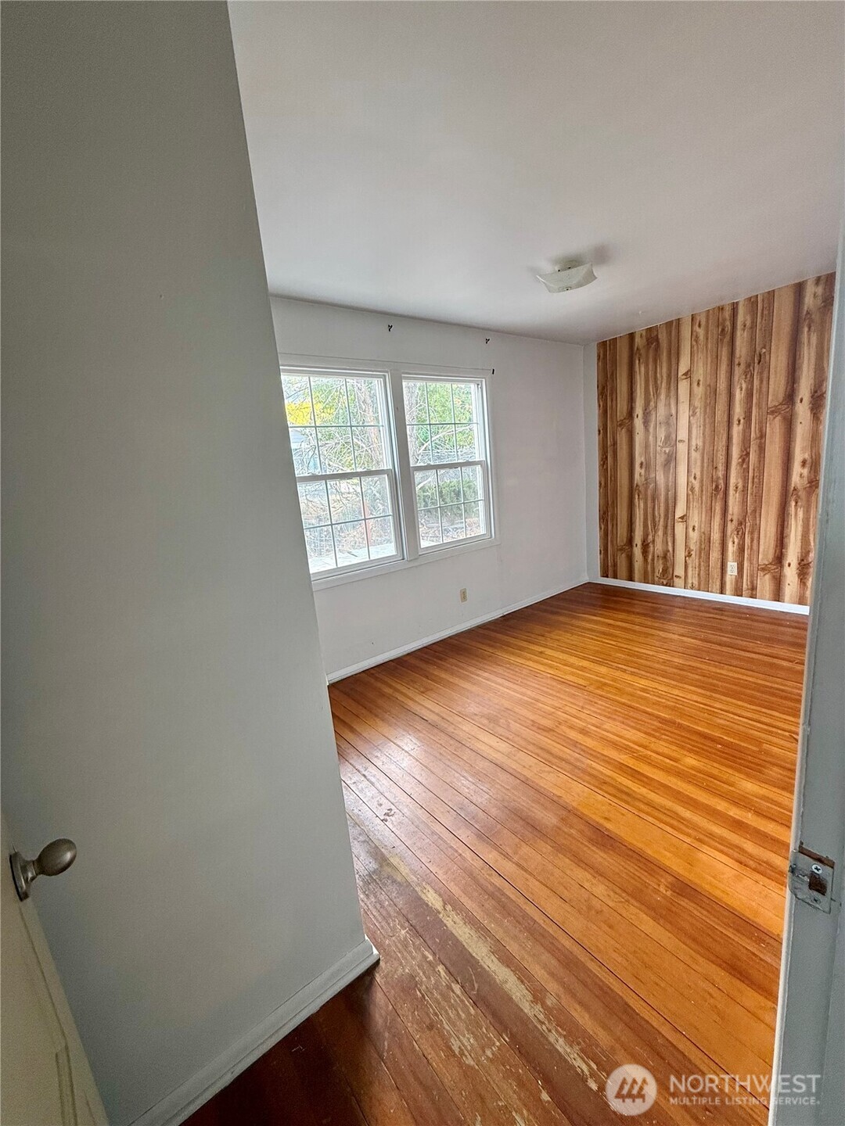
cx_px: 422
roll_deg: +4.8
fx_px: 456
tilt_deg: -11.4
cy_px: 563
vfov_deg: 102.1
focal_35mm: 14
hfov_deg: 85.7
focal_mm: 2.22
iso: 160
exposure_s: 1/99
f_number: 2.2
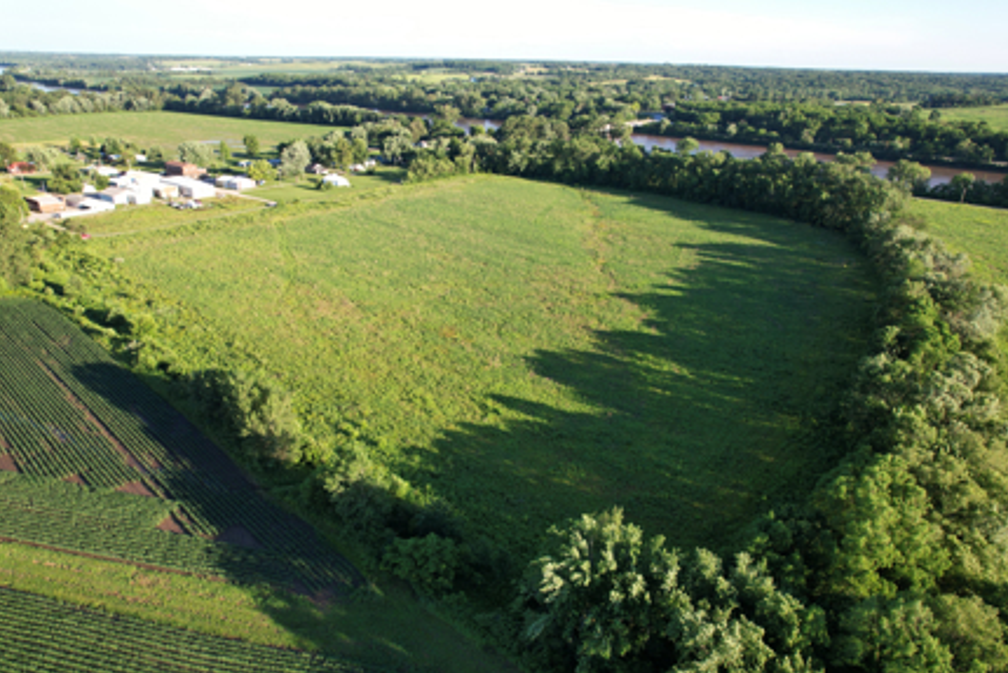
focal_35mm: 23
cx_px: 516
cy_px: 347
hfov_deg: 76.1
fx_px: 644
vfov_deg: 55.1
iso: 110
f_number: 2.8
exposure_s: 1/500
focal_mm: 8.38
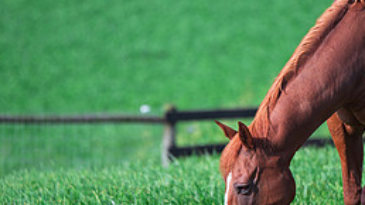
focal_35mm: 491
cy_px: 76
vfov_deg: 2.5
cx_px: 221
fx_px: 4751
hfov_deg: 4.4
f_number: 2.8
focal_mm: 200
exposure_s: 1/1250
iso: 100
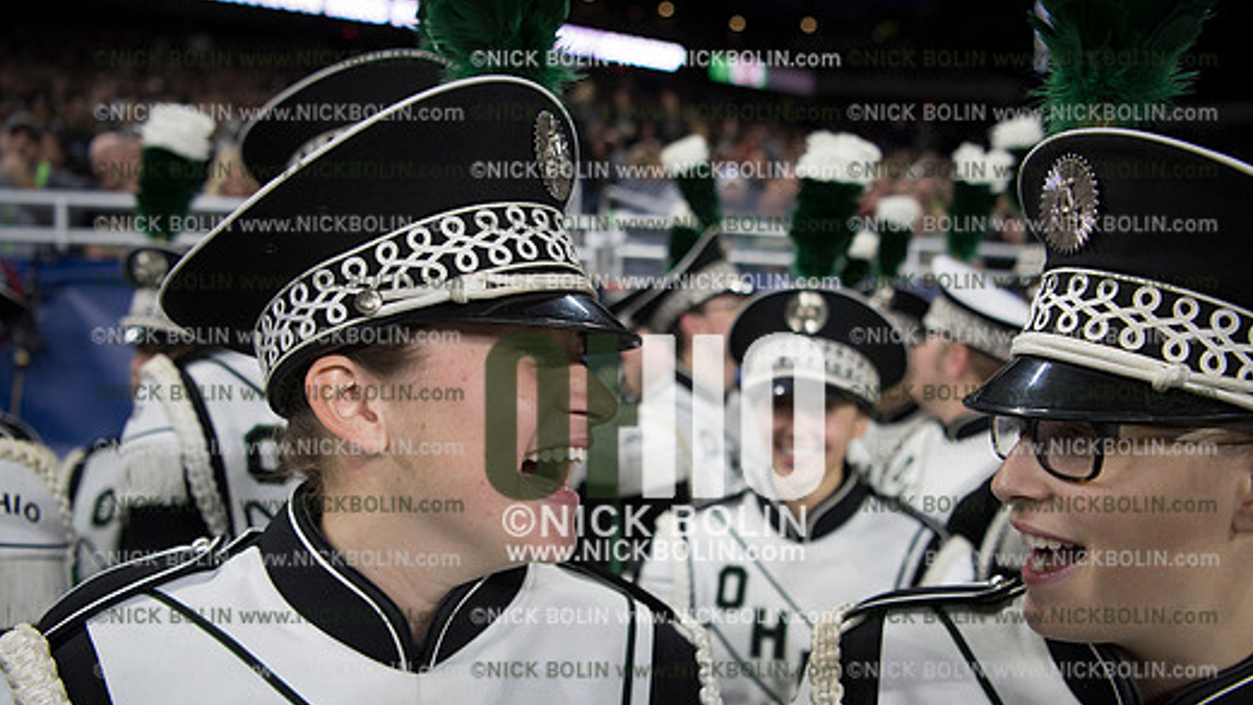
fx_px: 930
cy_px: 449
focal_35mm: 28
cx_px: 654
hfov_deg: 67.9
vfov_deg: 41.1
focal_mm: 24
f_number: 2.8
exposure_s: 1/1000
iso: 1250
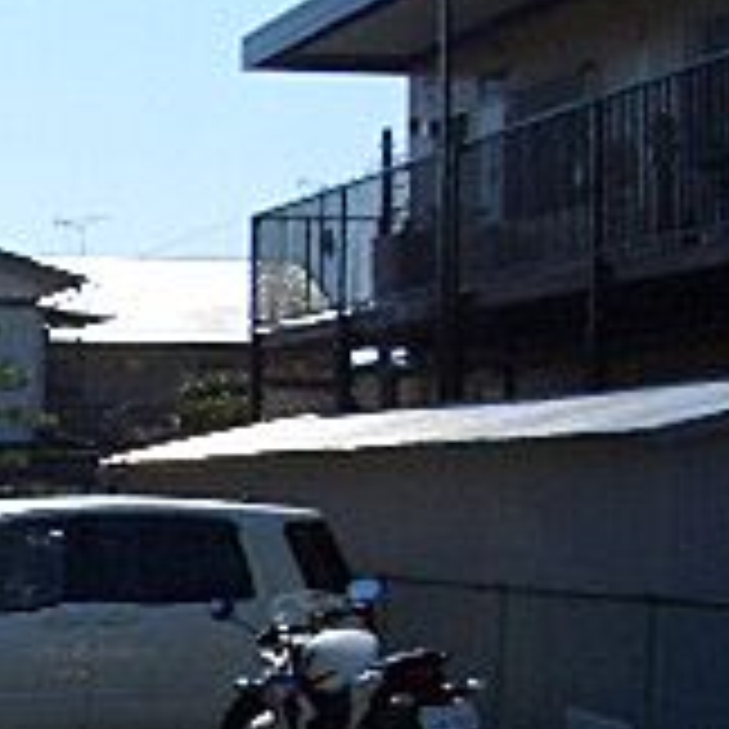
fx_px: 2907
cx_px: -364
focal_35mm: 122
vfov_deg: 14.1
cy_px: 688
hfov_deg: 13.5
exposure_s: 1/640
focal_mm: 5.8
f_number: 4.3
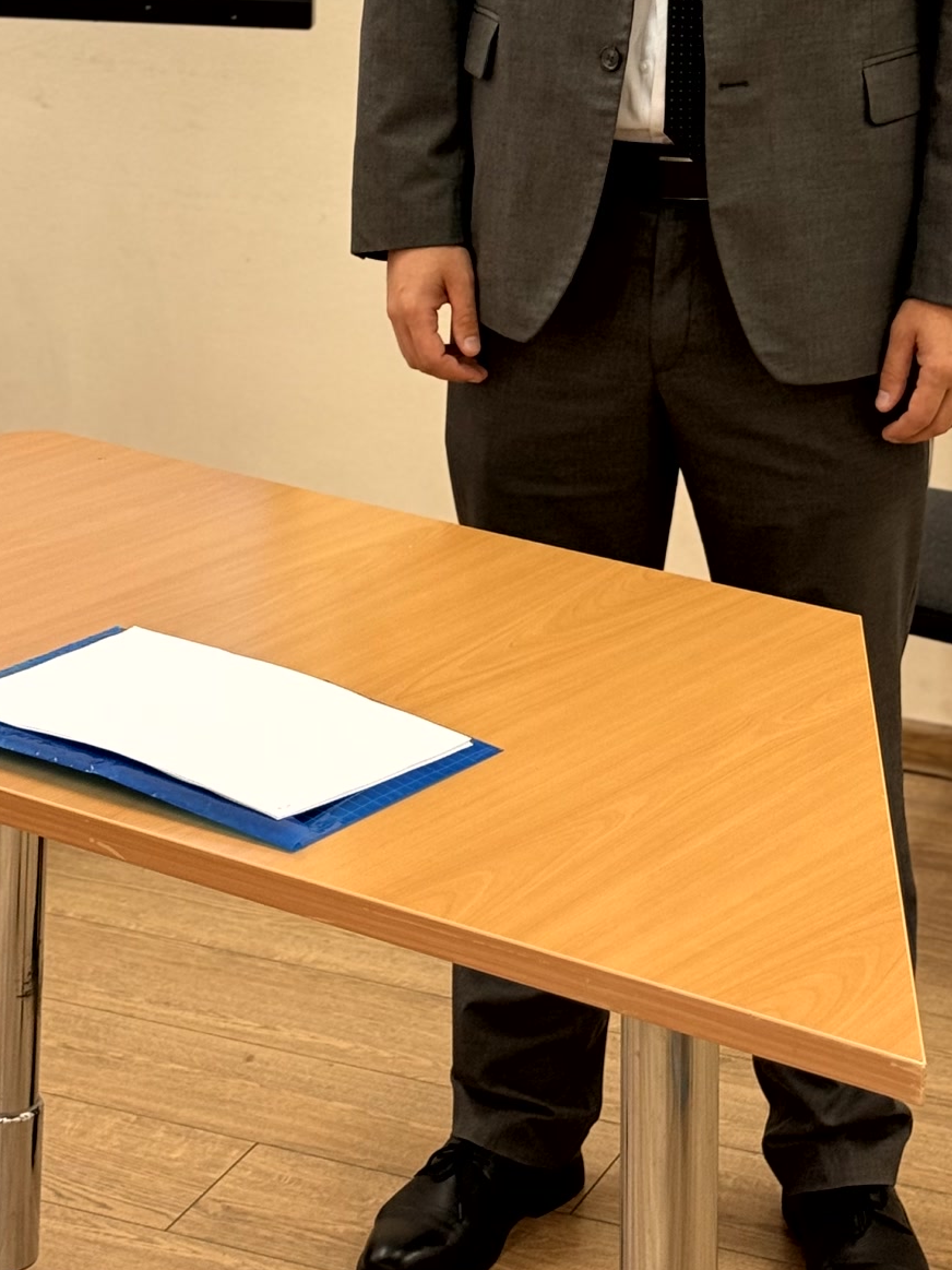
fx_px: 3631
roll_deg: -0.9
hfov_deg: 14.9
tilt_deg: -10.3
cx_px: 372
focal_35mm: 99
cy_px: 144
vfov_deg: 19.5
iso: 50
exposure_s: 1/50
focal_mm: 6.76
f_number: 1.78
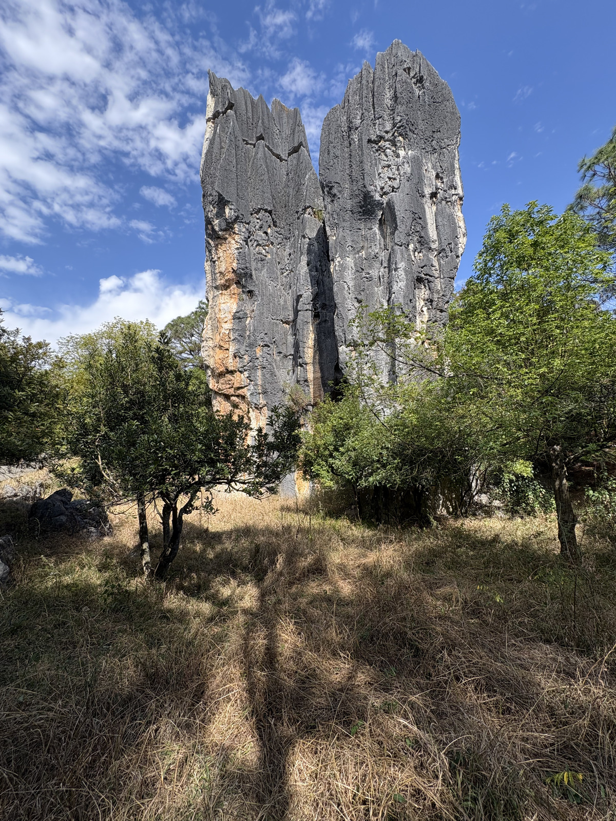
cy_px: 410
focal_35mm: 14
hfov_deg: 85.7
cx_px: 308
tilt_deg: +7.8
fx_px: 332
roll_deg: +0.3
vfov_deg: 102.1
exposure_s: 1/582
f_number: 2.2
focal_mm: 2.22
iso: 50
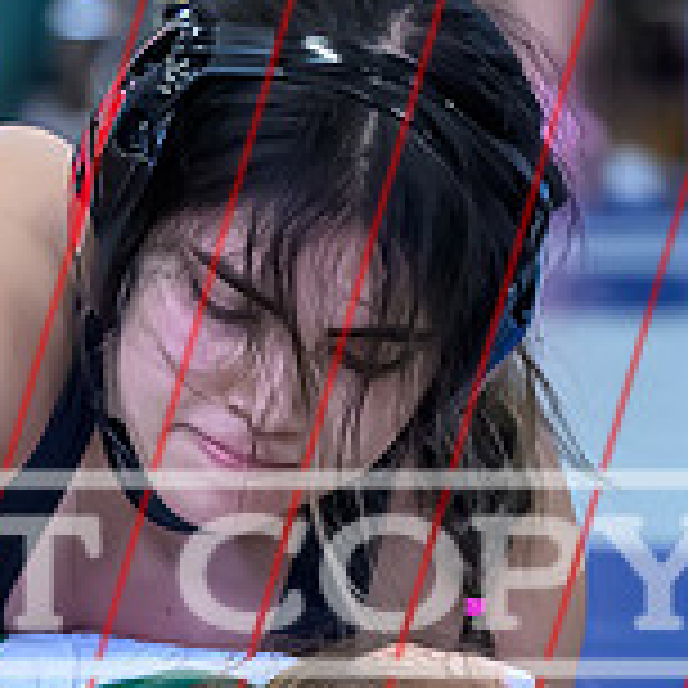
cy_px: 867
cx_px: 75
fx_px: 9714
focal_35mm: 432
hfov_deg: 4.1
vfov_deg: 4.0
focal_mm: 84
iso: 6400
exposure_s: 1/640
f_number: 2.8
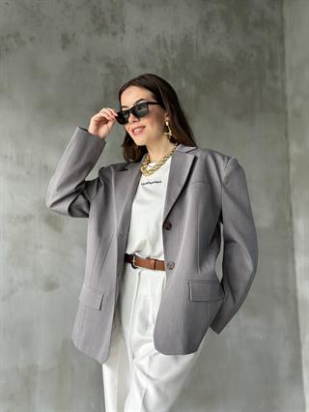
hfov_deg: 30.3
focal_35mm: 48
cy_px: 206
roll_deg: -0.4
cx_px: 154
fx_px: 571
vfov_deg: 39.6
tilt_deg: +6.2
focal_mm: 6.86
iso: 125
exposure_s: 1/77
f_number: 1.78
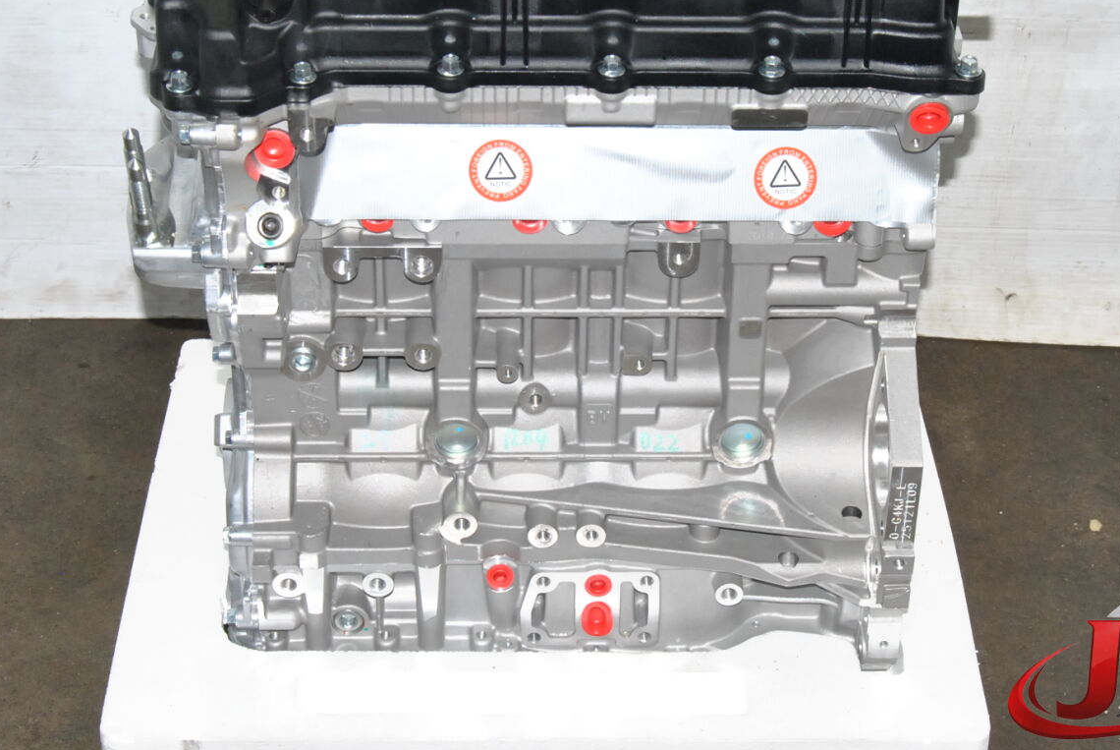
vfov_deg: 18.5
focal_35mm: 74
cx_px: 591
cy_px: 264
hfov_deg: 27.4
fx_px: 2296
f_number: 14
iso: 800
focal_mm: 35
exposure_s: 1/200
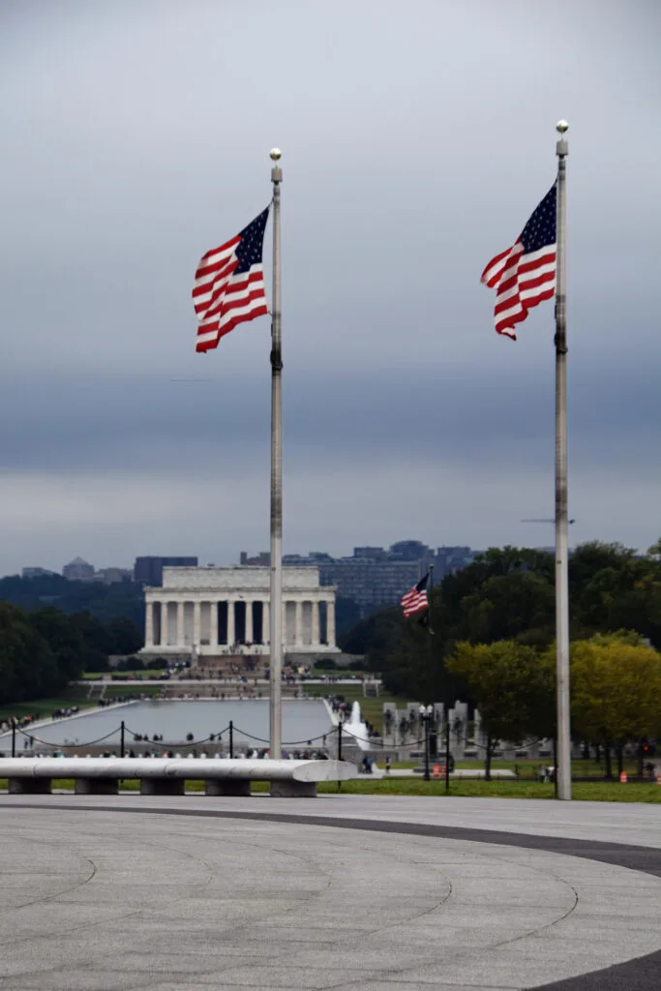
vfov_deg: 13.7
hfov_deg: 9.2
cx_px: 330
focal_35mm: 150
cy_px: 496
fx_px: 4130
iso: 200
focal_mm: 100
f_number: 5.6
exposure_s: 1/500
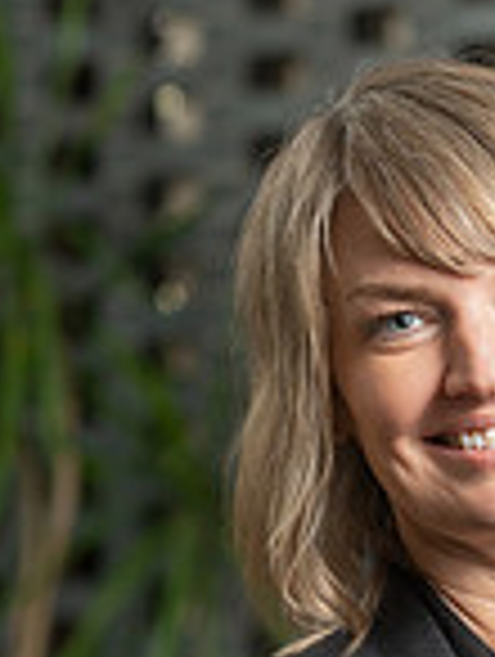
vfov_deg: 7.4
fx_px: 5057
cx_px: 522
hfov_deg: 5.6
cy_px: 783
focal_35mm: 266
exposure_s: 1/200
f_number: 4
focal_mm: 90
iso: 800
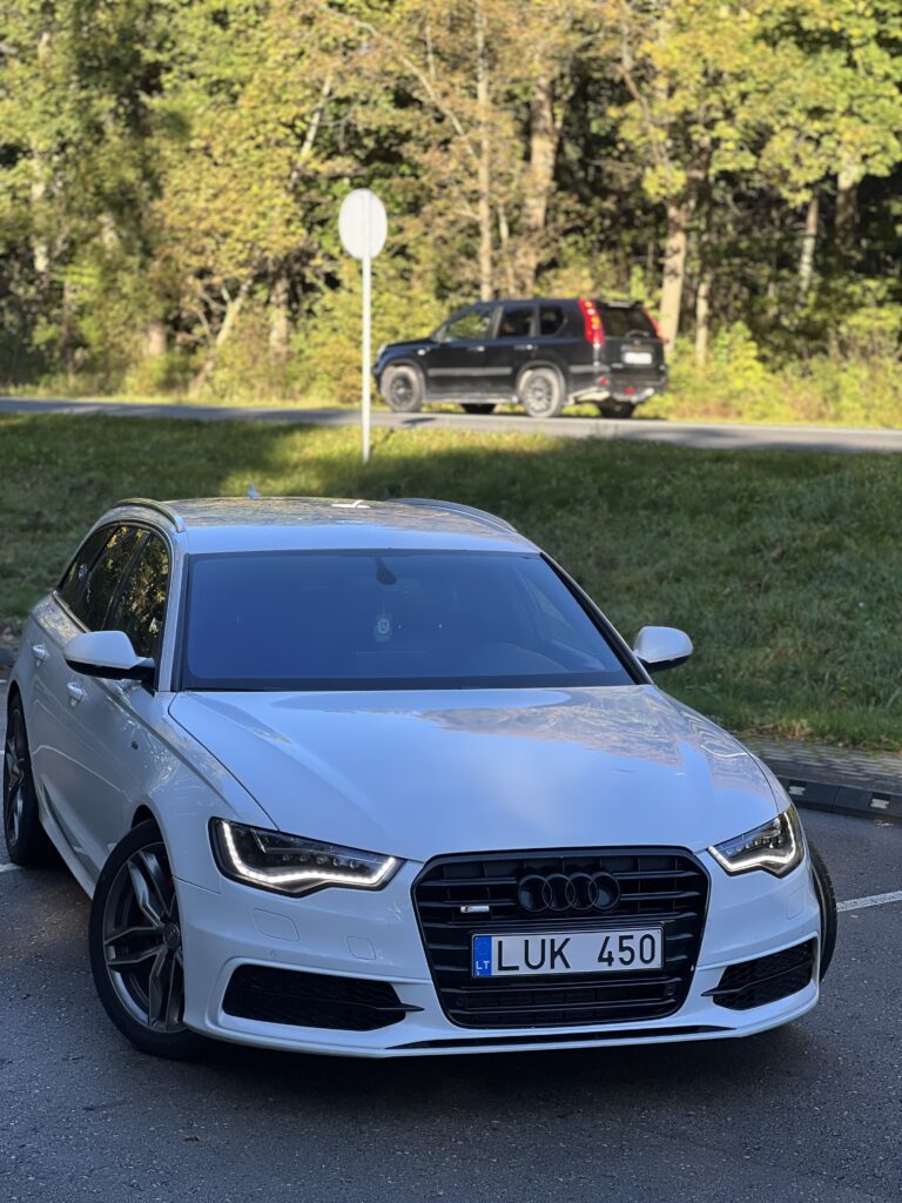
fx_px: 2675
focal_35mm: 77
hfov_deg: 19.1
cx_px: 451
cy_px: 602
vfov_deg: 25.3
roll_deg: -0.7
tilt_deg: -4.7
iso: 25
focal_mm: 9
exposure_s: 1/121
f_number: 2.8
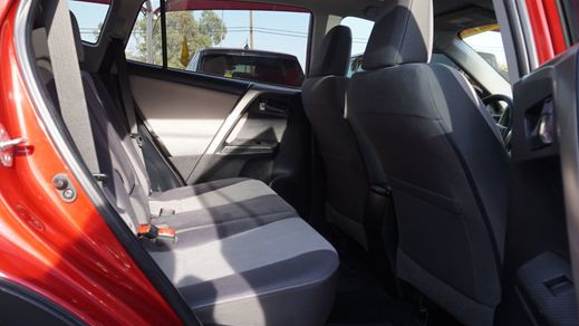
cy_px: 131
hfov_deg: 62.4
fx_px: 476
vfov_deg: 37.6
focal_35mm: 31
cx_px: 250
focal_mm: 16
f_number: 5.6
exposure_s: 1/80
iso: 100
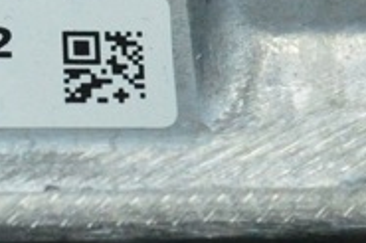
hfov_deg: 7.1
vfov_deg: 4.8
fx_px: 2902
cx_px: -192
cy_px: -5
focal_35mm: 286
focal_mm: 55
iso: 6400
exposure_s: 1/800
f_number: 5.6
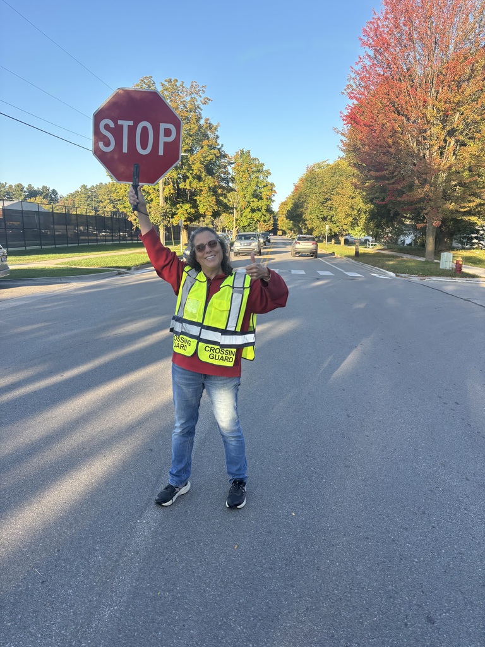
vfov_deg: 67.3
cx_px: 242
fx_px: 486
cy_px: 324
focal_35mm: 26
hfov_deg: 53.1
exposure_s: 1/693
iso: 50
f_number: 1.6
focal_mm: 5.96
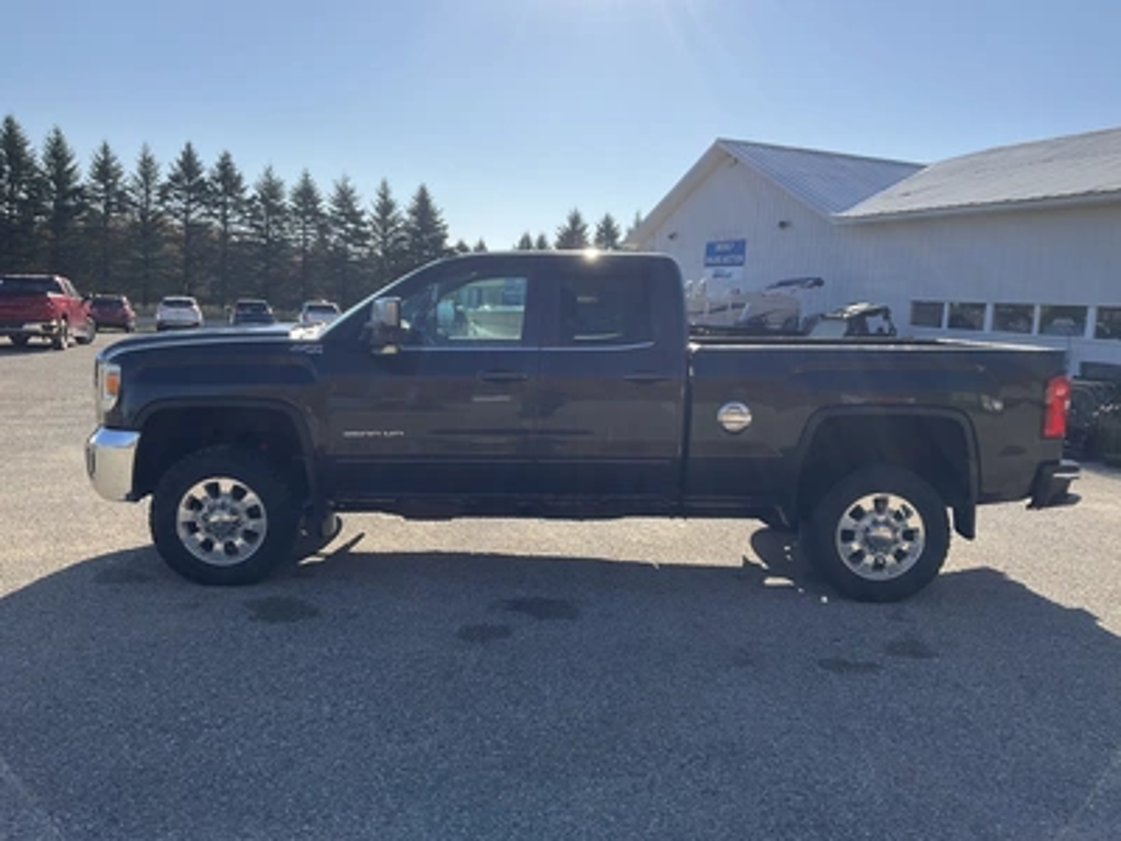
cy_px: 420
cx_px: 560
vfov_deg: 48.2
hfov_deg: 61.7
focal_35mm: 29
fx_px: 939
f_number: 1.8
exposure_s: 1/2058
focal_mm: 3
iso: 25
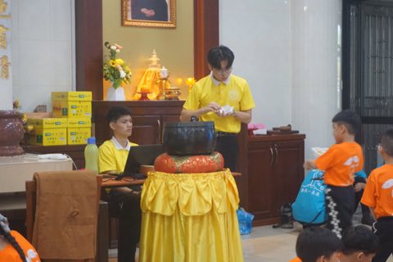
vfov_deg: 18.5
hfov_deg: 27.5
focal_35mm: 74
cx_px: 196
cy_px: 131
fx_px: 802
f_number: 5.6
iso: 3200
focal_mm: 49
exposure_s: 1/80
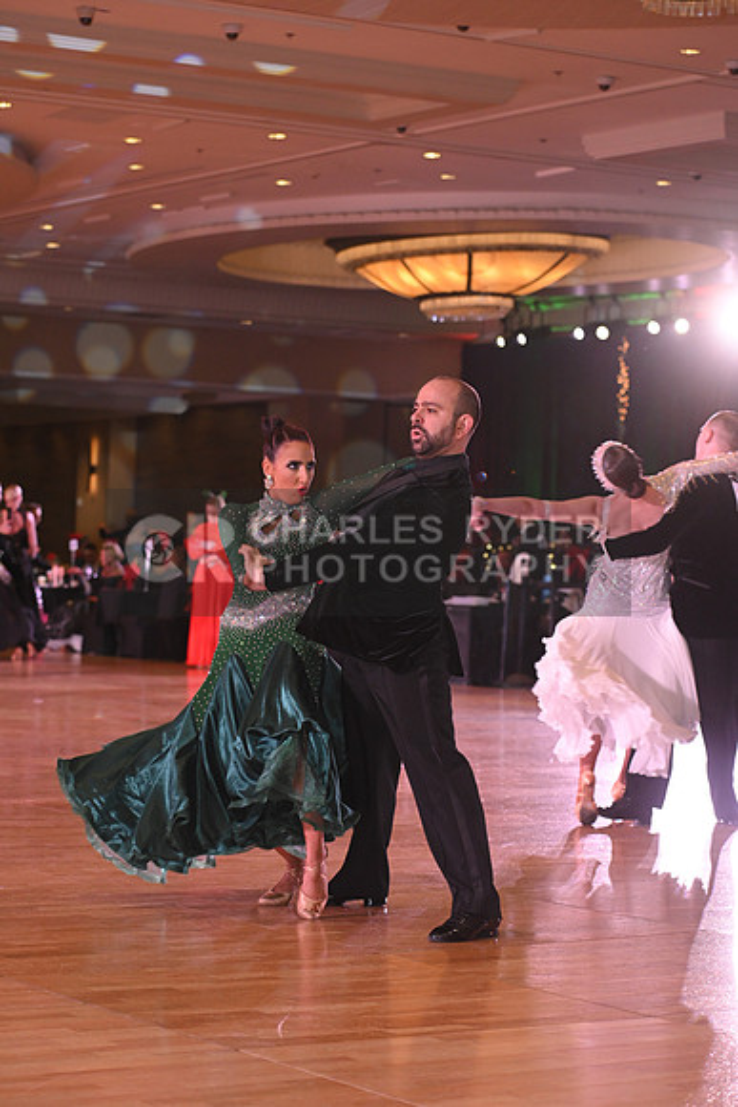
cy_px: 554
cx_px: 369
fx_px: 2827
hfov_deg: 14.9
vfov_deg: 22.1
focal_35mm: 92
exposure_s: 1/200
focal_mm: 92
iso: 2000
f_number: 4.5
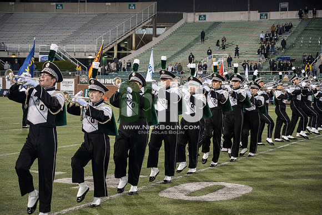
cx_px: 161
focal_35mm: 70
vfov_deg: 19.5
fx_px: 626
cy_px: 108
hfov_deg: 28.8
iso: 2500
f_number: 4
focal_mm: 70
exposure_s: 1/500
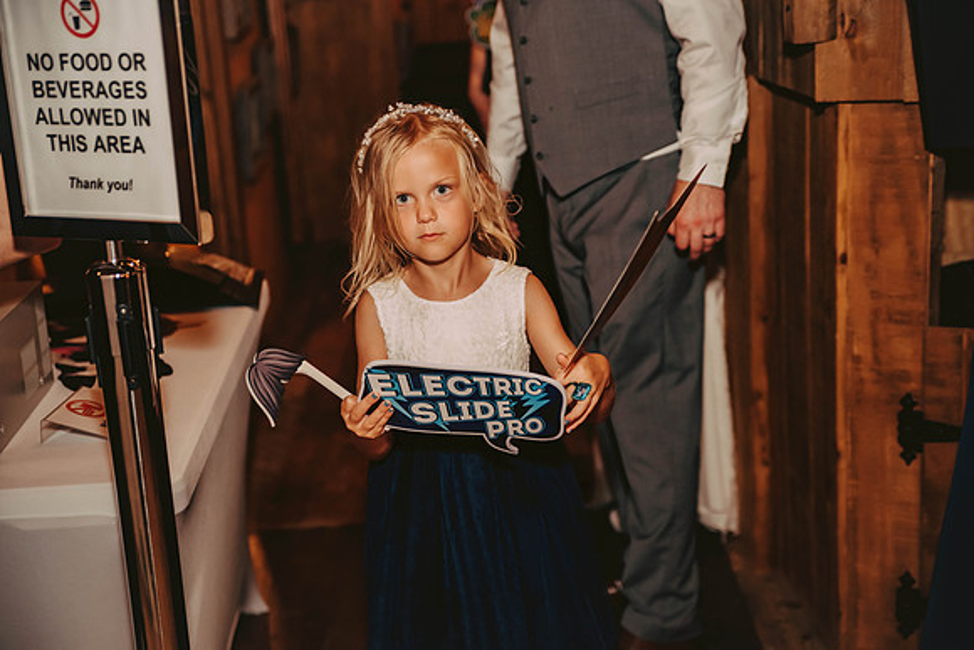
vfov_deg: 22.6
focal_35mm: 60
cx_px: 487
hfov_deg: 33.4
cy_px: 325
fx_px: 1624
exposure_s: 1/125
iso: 1250
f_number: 2.8
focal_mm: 60
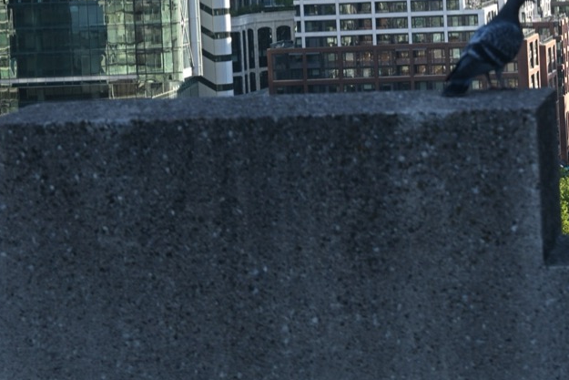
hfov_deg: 12.1
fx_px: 2656
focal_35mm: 168
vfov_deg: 8.1
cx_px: 544
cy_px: -39
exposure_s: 1/80
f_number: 7.1
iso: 110
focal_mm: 50
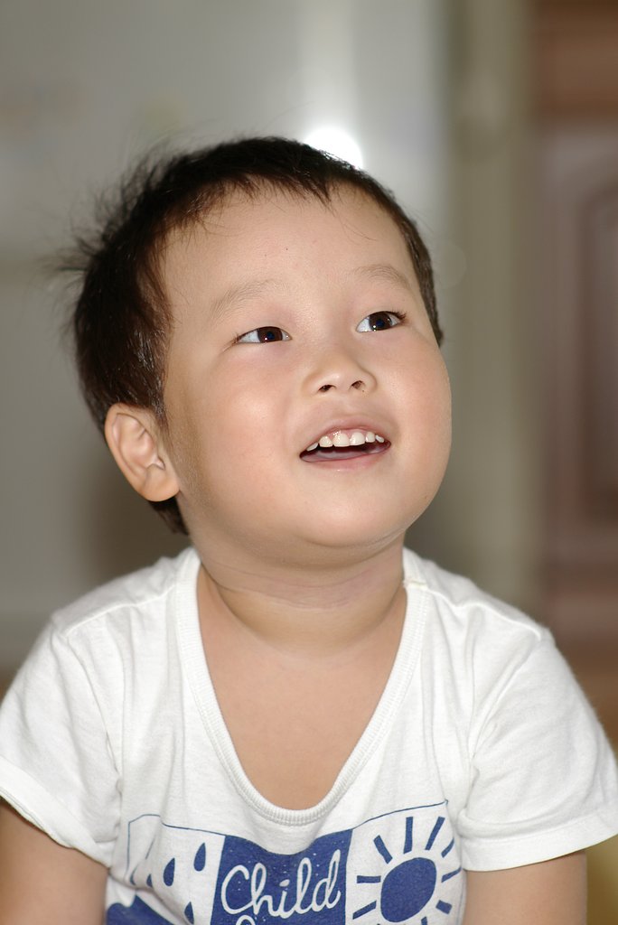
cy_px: 462
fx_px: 3278
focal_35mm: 128
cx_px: 309
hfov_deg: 10.8
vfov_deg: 16.1
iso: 200
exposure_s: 1/100
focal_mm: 85
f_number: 2.8
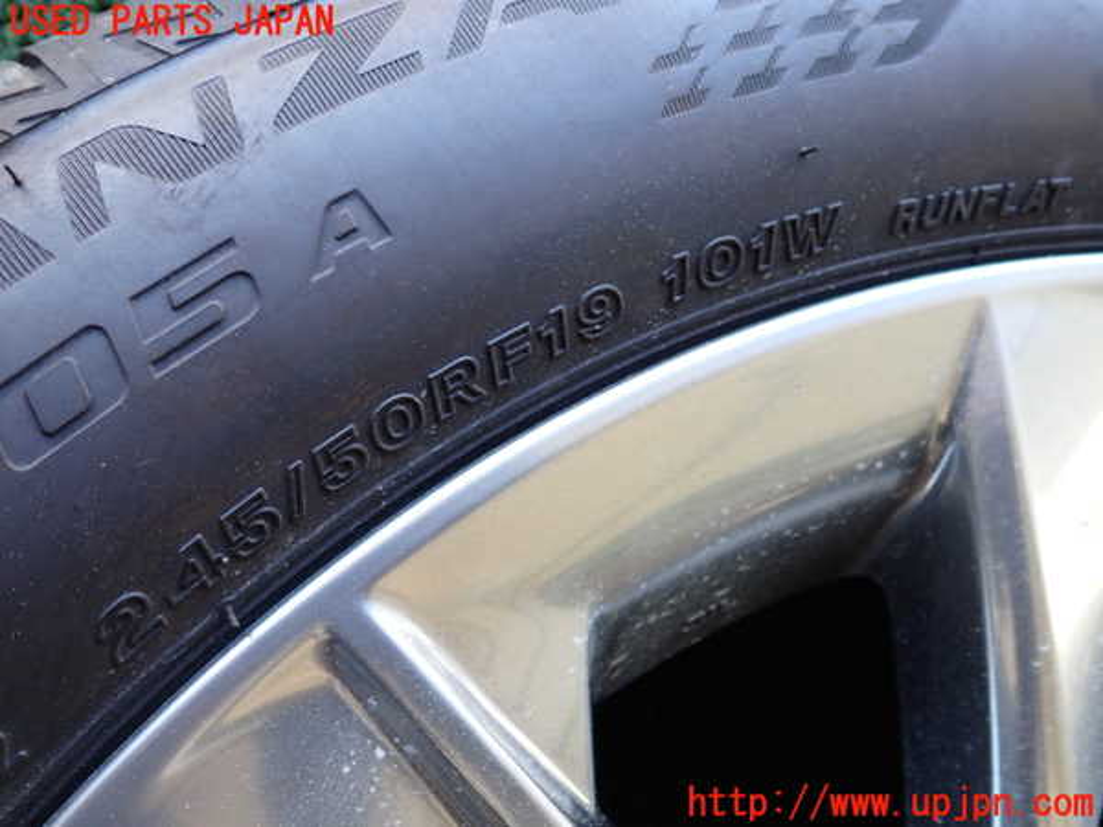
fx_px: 956
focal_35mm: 30
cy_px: 414
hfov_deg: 60.0
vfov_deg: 46.8
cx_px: 552
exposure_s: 1/80
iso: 200
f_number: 2.3
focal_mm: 5.4
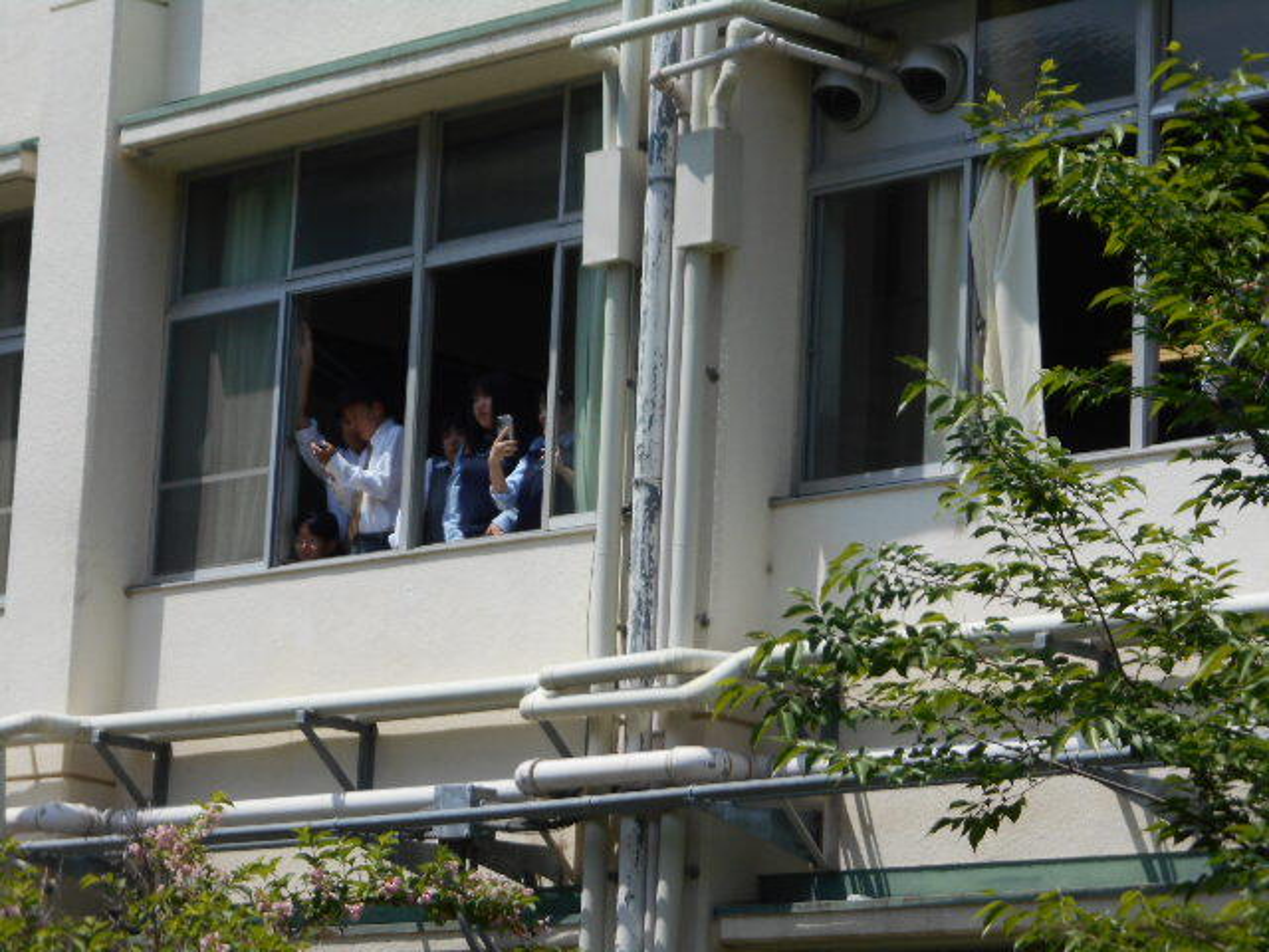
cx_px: 634
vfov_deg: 11.4
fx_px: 4766
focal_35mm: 130
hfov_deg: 15.2
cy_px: 476
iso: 80
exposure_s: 1/320
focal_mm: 23
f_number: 6.5
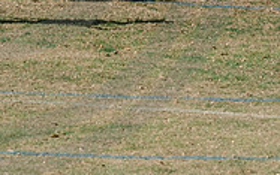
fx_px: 5786
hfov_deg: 2.8
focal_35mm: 758
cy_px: -138
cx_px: 55
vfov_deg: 1.7
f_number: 7.1
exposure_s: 1/800
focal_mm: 130
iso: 250
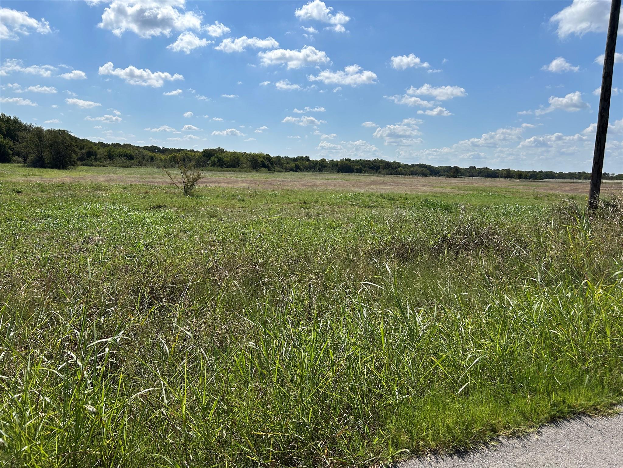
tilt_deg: -9.0
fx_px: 468
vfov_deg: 53.1
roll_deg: -1.5
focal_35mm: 26
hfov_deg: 67.3
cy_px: 234
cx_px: 312
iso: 50
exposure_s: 1/8000
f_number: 1.5
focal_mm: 5.7
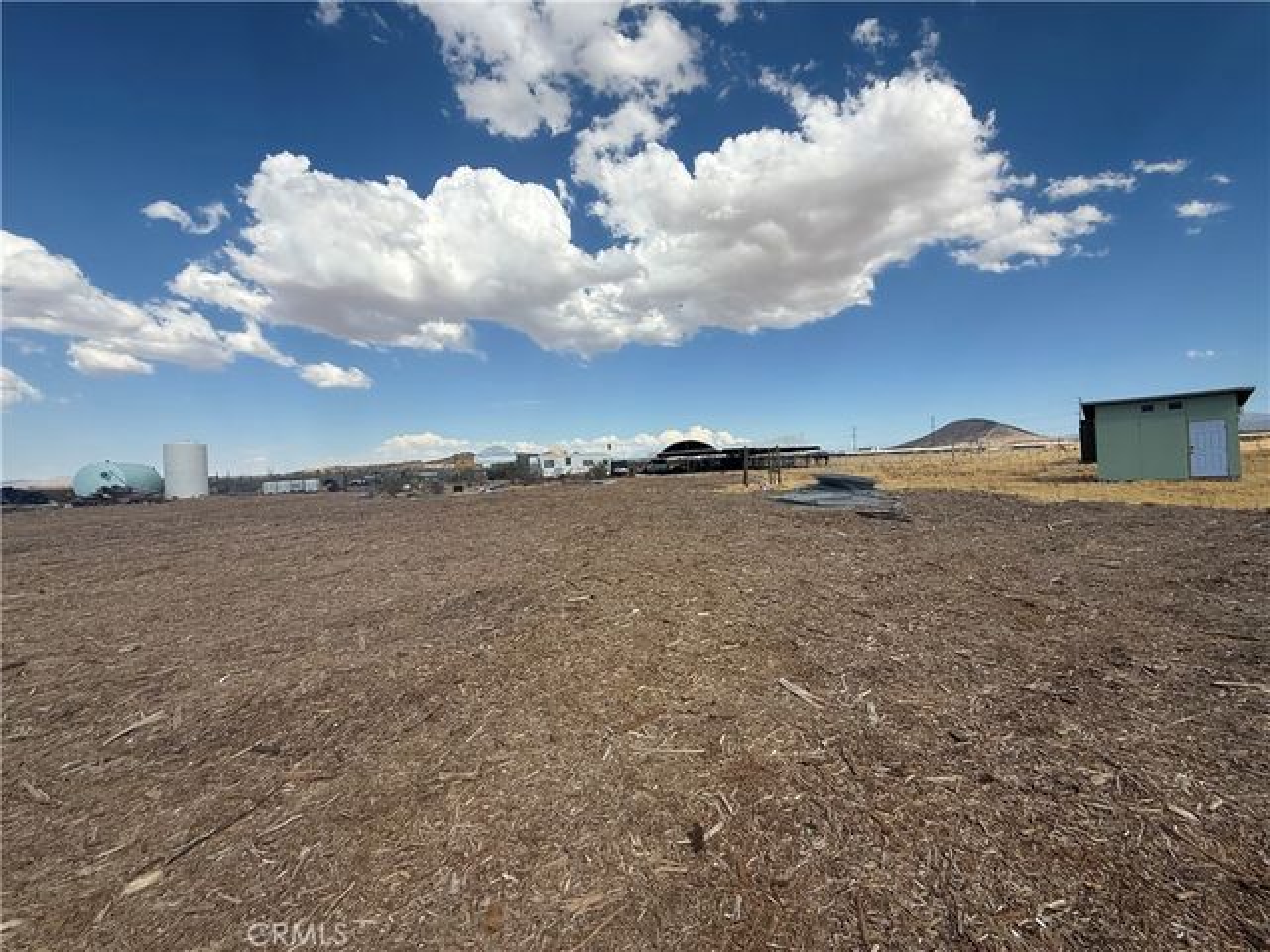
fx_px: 514
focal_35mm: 14
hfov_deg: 102.1
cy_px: 476
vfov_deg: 85.7
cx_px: 635
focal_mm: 2.22
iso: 50
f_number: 2.2
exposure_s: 1/3125
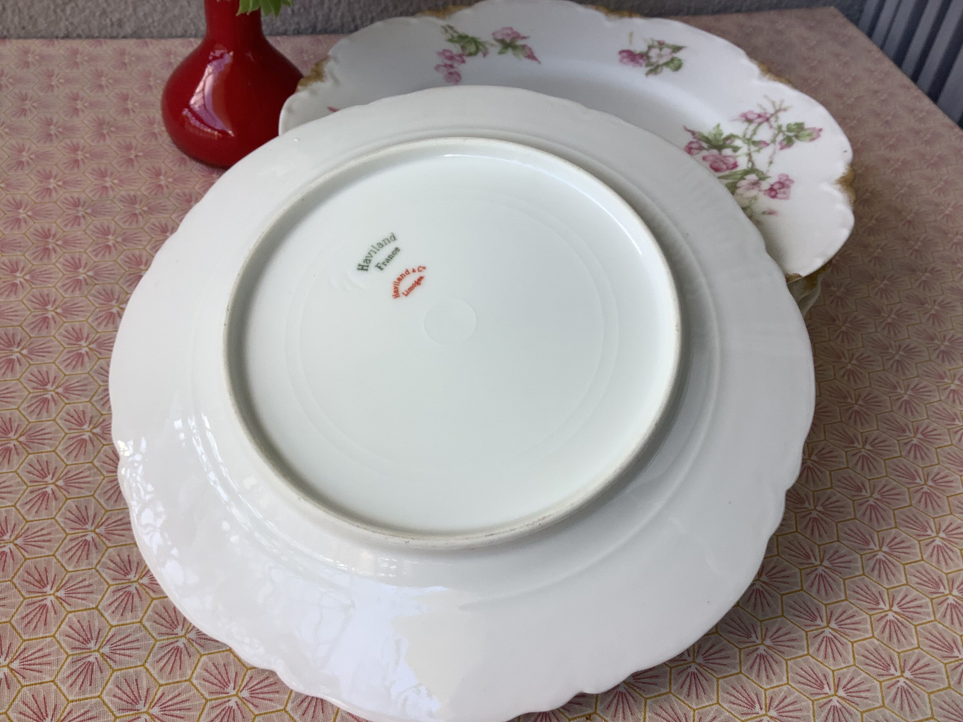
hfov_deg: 58.4
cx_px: 482
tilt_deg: -44.3
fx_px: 862
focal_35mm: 31
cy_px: 361
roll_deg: -6.5
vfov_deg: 45.4
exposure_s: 1/120
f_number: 2.4
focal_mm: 3.3
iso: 32
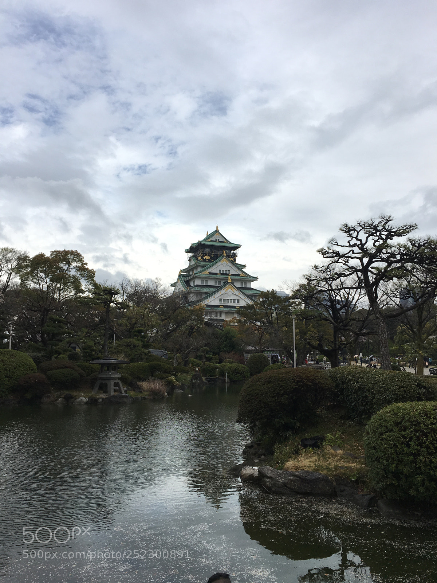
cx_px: 218
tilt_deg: +6.0
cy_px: 292
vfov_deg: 61.7
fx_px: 488
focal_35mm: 29
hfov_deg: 48.2
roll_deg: +0.6
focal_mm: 4.15
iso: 25
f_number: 2.2
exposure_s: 1/1876
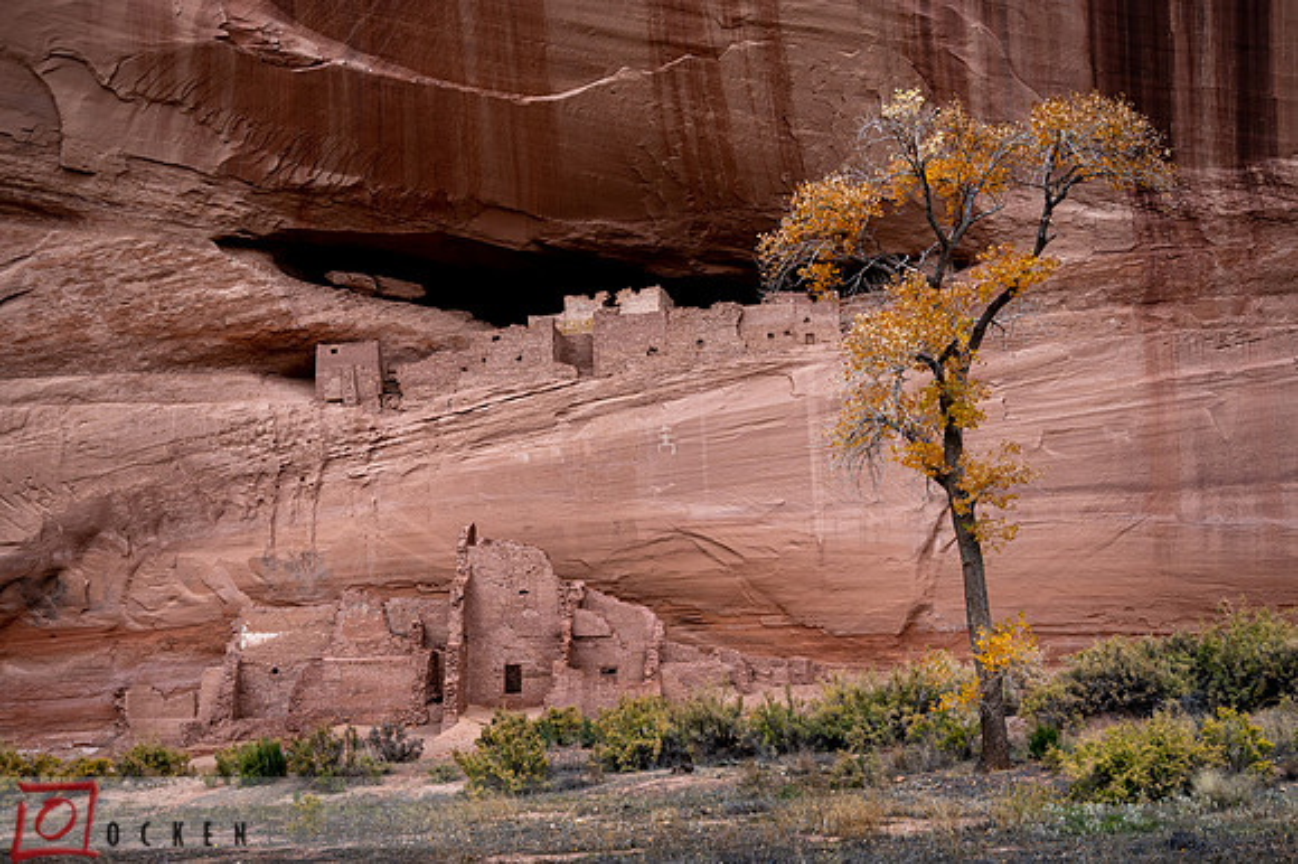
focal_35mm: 41
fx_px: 1475
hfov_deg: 47.5
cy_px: 469
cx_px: 683
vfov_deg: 32.6
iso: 400
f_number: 4
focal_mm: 37
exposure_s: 1/1250
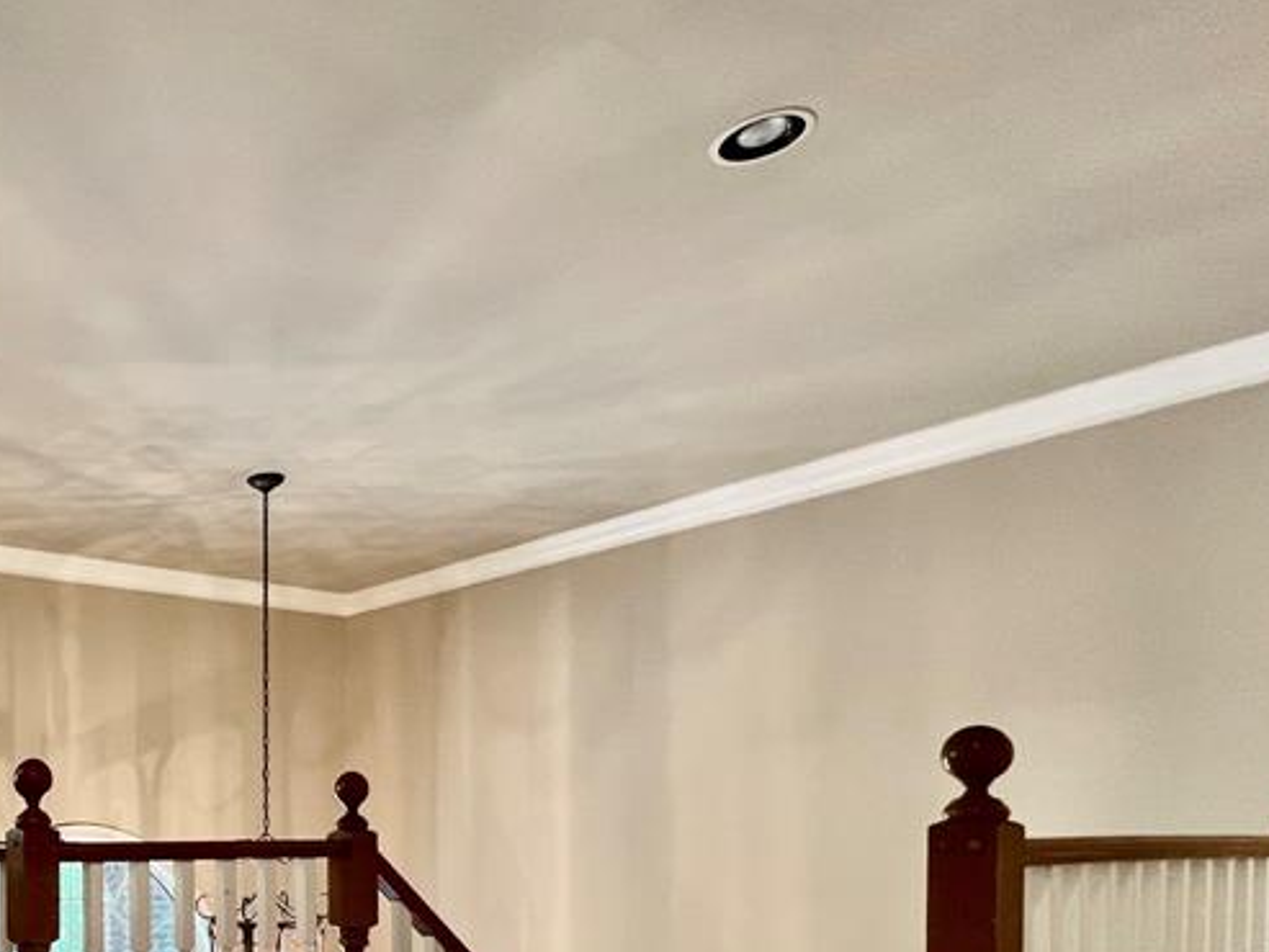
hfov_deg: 52.9
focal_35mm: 27
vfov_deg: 46.4
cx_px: 23
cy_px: 857
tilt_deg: -1.6
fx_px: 990
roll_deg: +0.2
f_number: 1.8
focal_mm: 1.57
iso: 250
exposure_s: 1/60
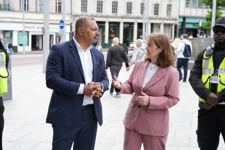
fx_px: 413
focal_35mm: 66
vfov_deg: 20.6
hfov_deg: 30.5
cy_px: 75
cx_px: 112
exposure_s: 1/500
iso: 800
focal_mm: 66
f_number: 6.3
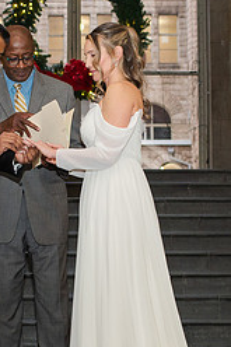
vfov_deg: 16.5
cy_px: 211
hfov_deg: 11.0
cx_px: 76
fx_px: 1195
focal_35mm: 124
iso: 1000
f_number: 3.5
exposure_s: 1/200
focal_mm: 35
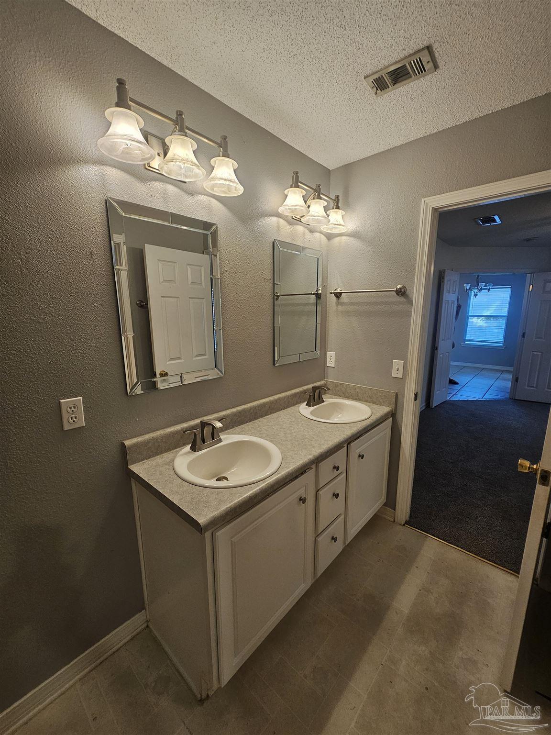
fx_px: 276
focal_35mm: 13
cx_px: 276
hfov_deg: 89.9
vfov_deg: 106.2
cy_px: 368
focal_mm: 2.2
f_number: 2.2
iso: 80
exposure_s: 1/60
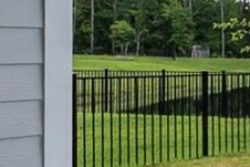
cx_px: 705
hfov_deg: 12.0
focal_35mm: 106
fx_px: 737
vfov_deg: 12.8
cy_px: -7
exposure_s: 1/800
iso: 400
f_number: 8
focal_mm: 10
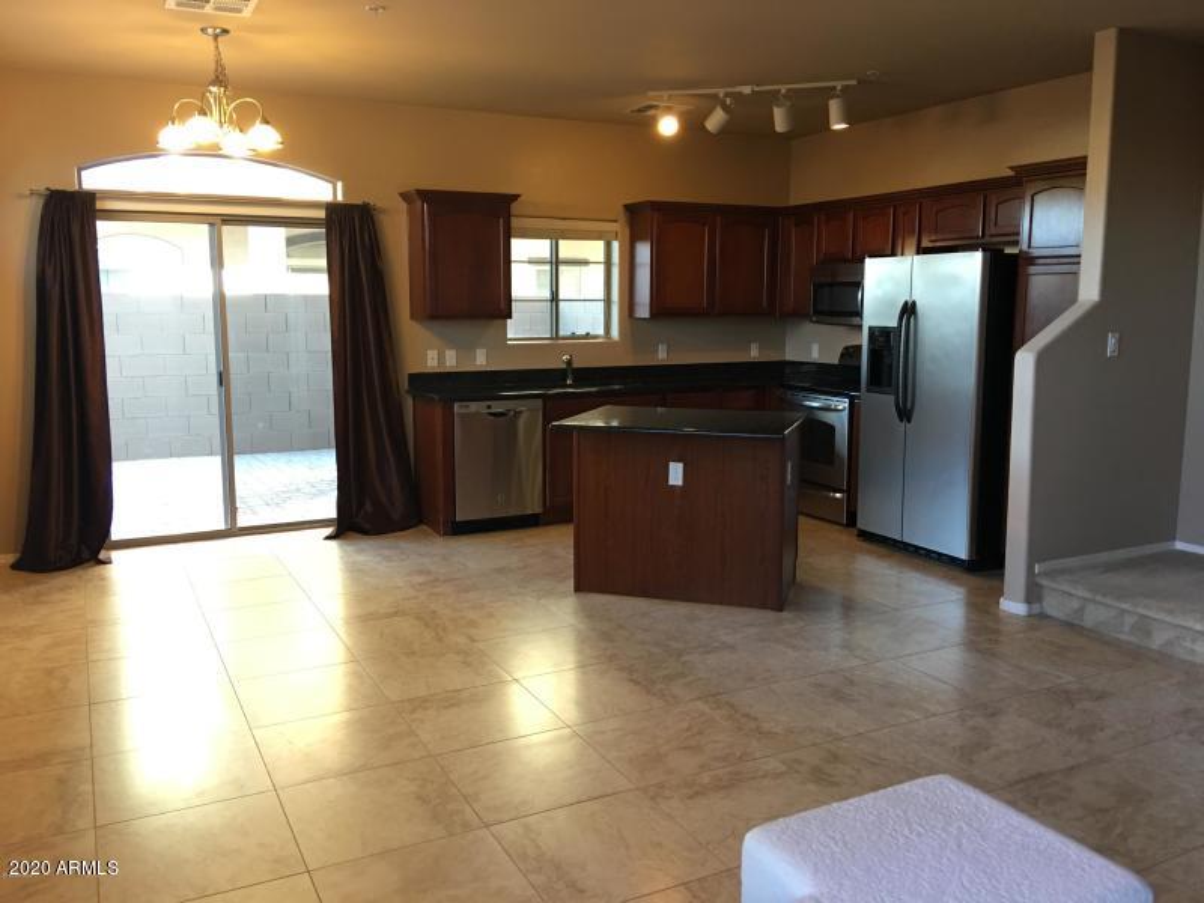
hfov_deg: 61.7
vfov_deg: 48.2
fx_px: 1009
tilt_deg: -7.3
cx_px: 602
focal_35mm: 29
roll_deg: -0.6
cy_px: 452
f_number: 2.2
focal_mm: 4.15
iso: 50
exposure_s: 1/15
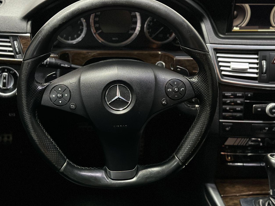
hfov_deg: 34.9
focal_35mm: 55
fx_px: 437
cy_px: 93
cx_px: 119
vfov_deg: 26.6
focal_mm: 6.86
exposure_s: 1/25
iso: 1000
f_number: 1.78
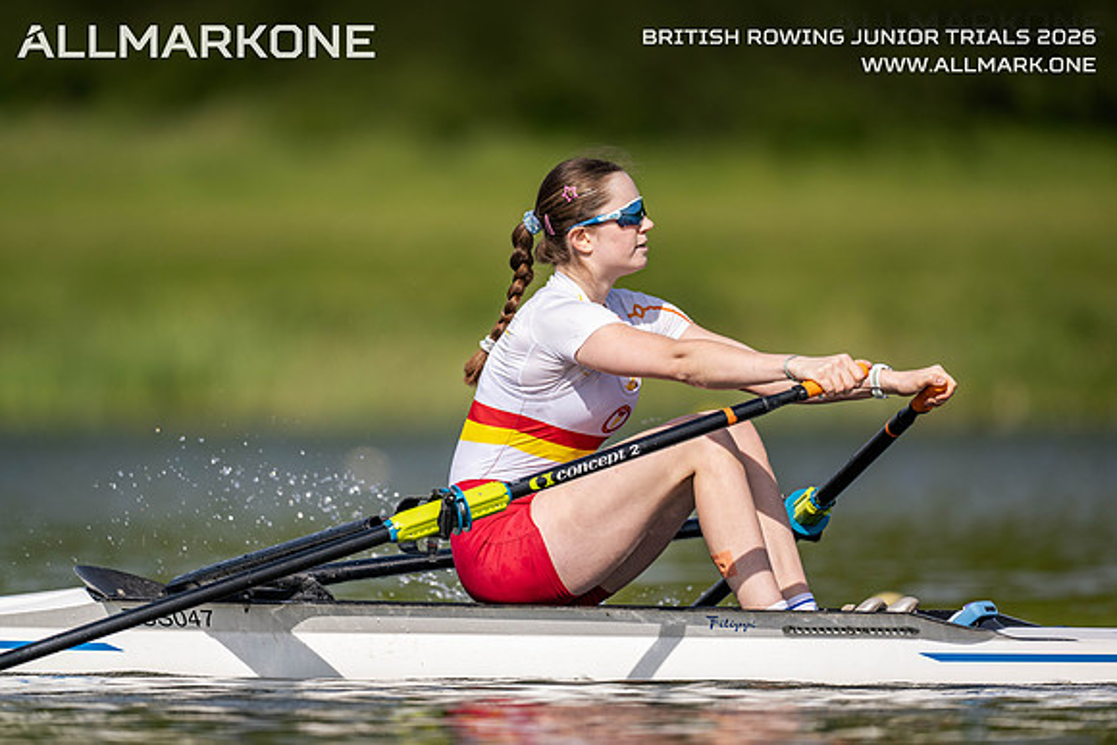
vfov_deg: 2.3
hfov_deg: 3.4
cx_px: 558
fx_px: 18620
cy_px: 372
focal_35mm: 600
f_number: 4
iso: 180
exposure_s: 1/2500
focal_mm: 600
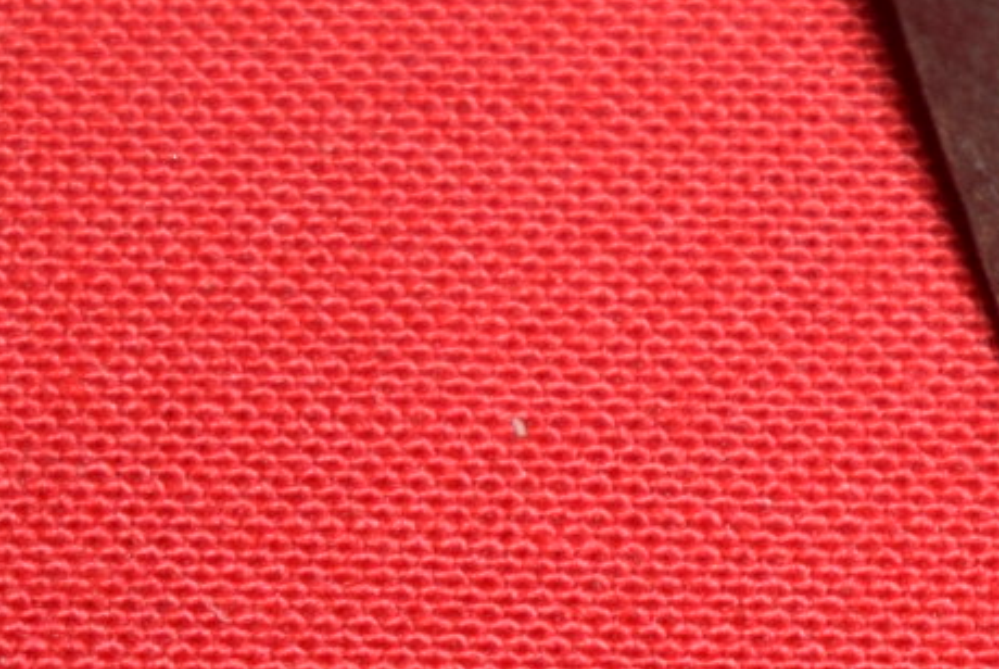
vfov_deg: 3.5
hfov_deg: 5.2
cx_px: 2161
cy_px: -599
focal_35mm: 390
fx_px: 10836
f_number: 5
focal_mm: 40
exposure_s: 1/200
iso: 400
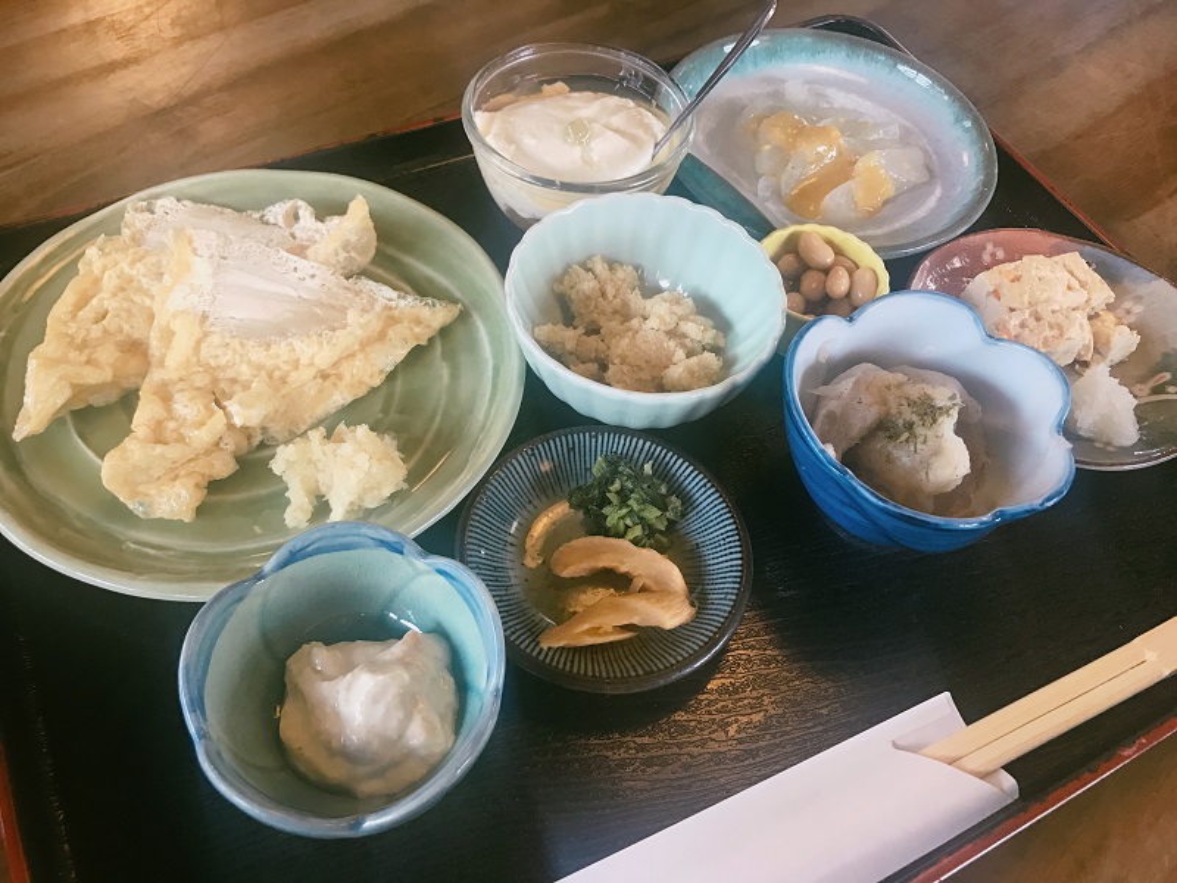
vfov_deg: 49.7
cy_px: 442
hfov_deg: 63.4
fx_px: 952
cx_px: 588
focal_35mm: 28
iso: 40
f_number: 1.8
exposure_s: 1/17
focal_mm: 3.99
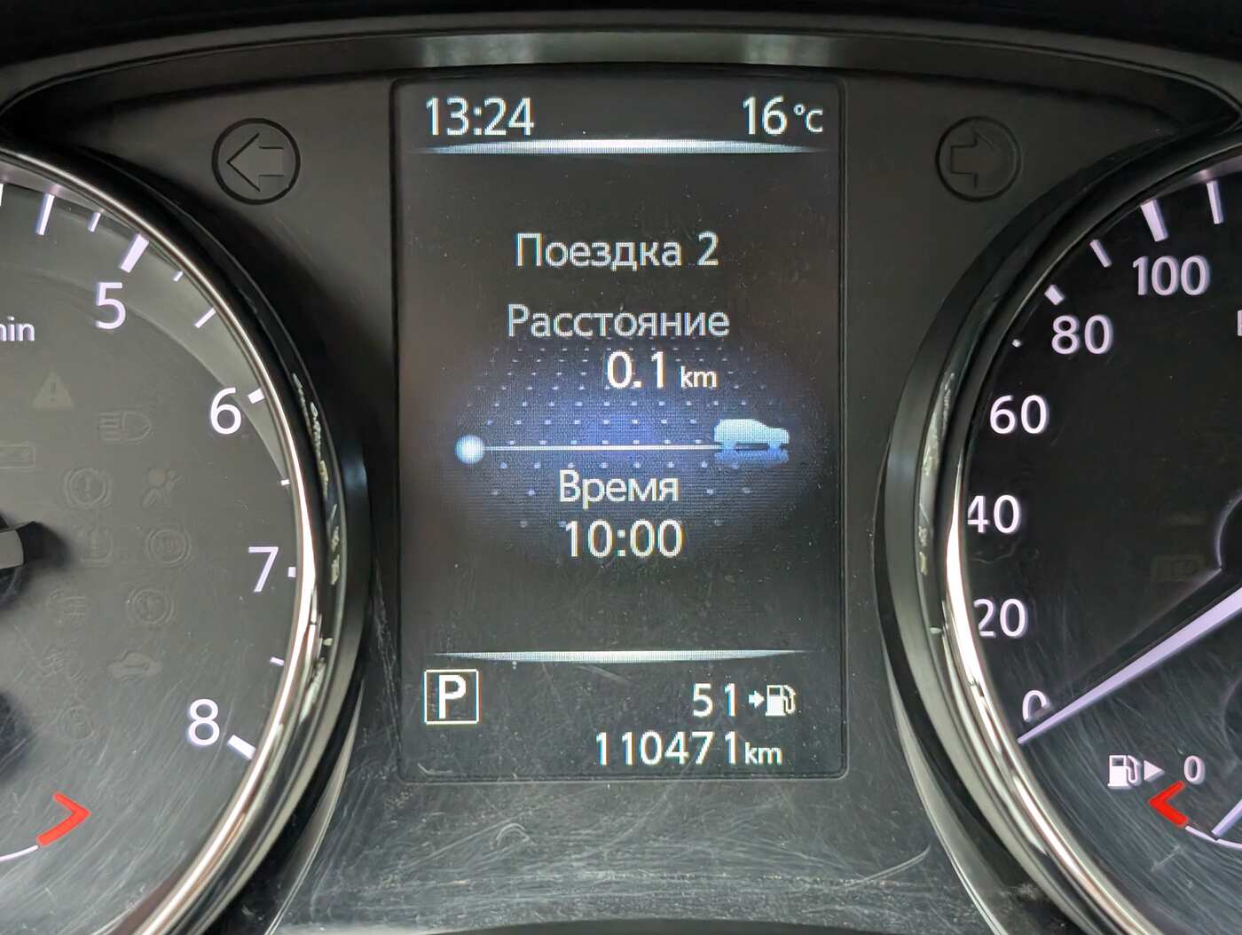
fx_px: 1761
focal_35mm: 49
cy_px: 468
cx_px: 621
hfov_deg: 38.9
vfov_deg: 29.7
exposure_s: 1/300
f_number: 1.68
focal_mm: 6.9
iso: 550
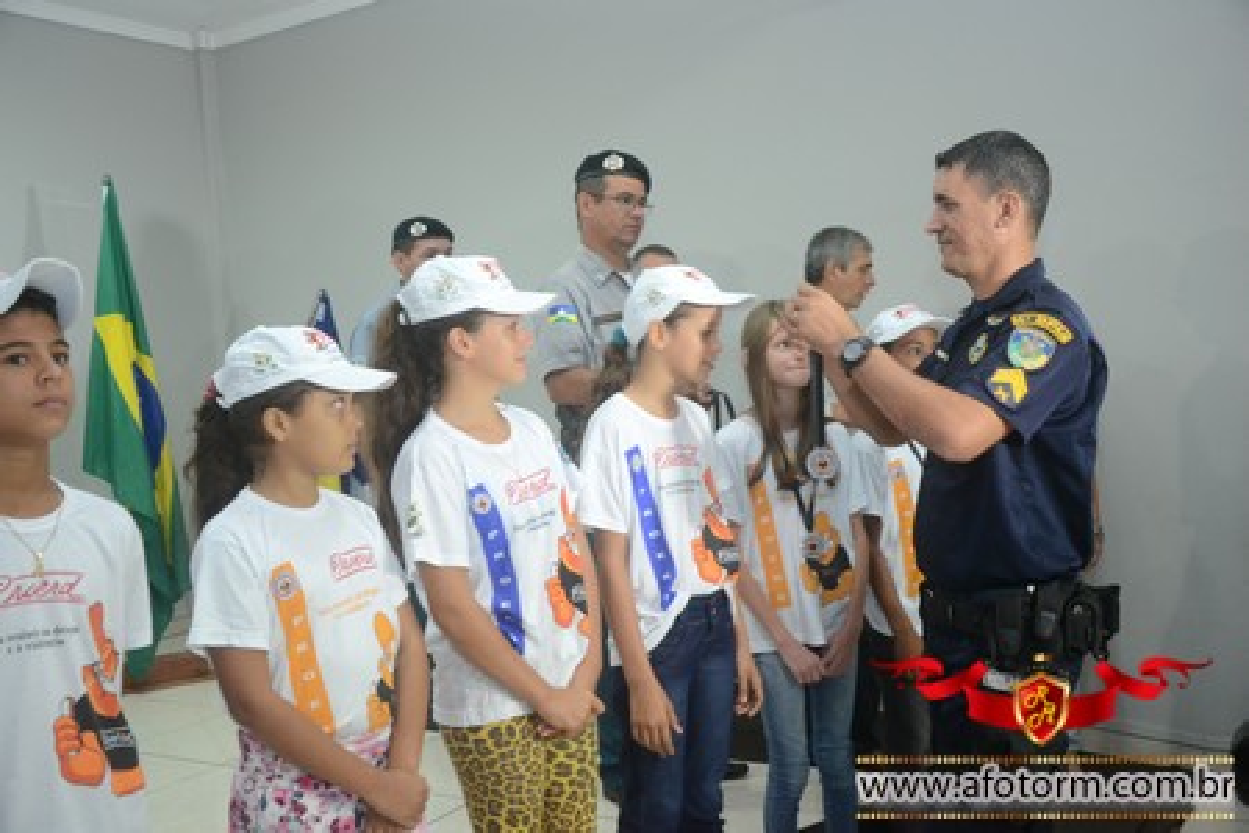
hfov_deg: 53.1
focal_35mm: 36
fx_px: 1249
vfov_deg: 36.9
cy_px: 416
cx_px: 624
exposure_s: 1/80
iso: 1600
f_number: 3.8
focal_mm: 24
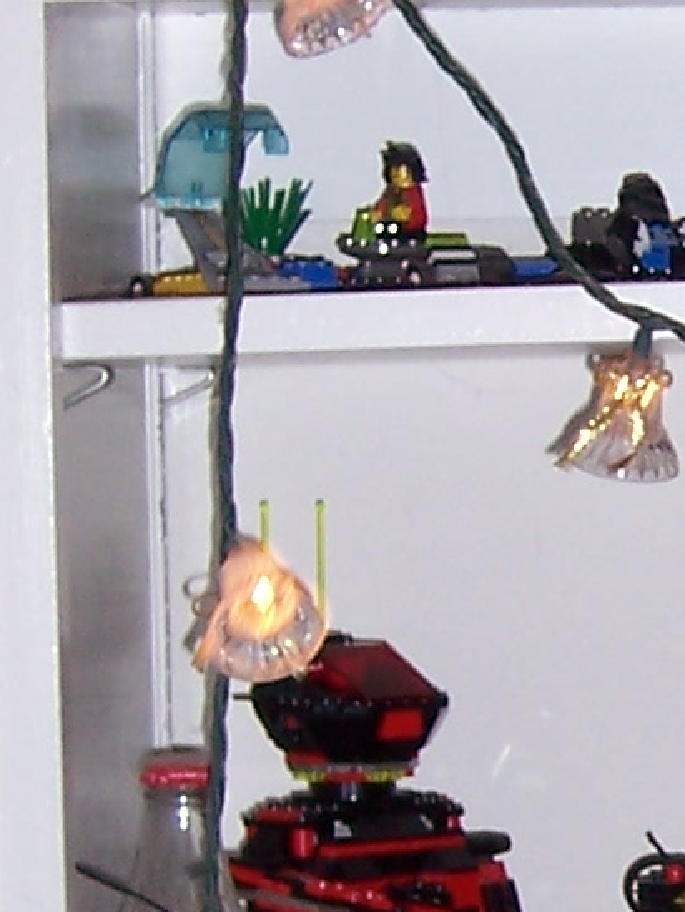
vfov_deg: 9.3
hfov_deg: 6.9
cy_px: 834
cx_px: 1280
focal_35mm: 211
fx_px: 5565
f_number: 3.2
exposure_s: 1/60
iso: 80
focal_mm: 7.7
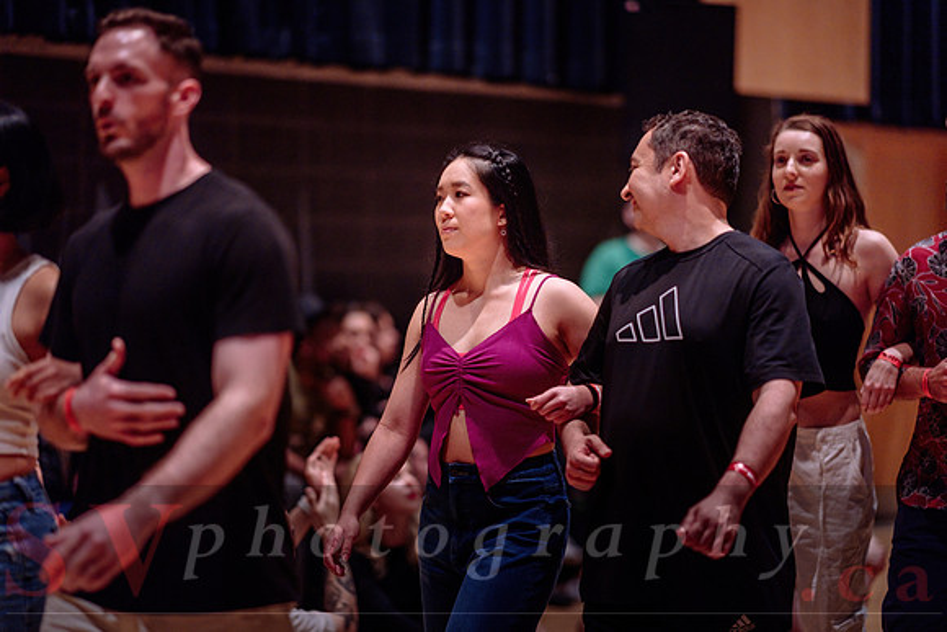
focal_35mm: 105
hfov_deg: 19.5
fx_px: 2763
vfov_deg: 13.0
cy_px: 316
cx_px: 474
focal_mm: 105
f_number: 1.4
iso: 2000
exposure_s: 1/250
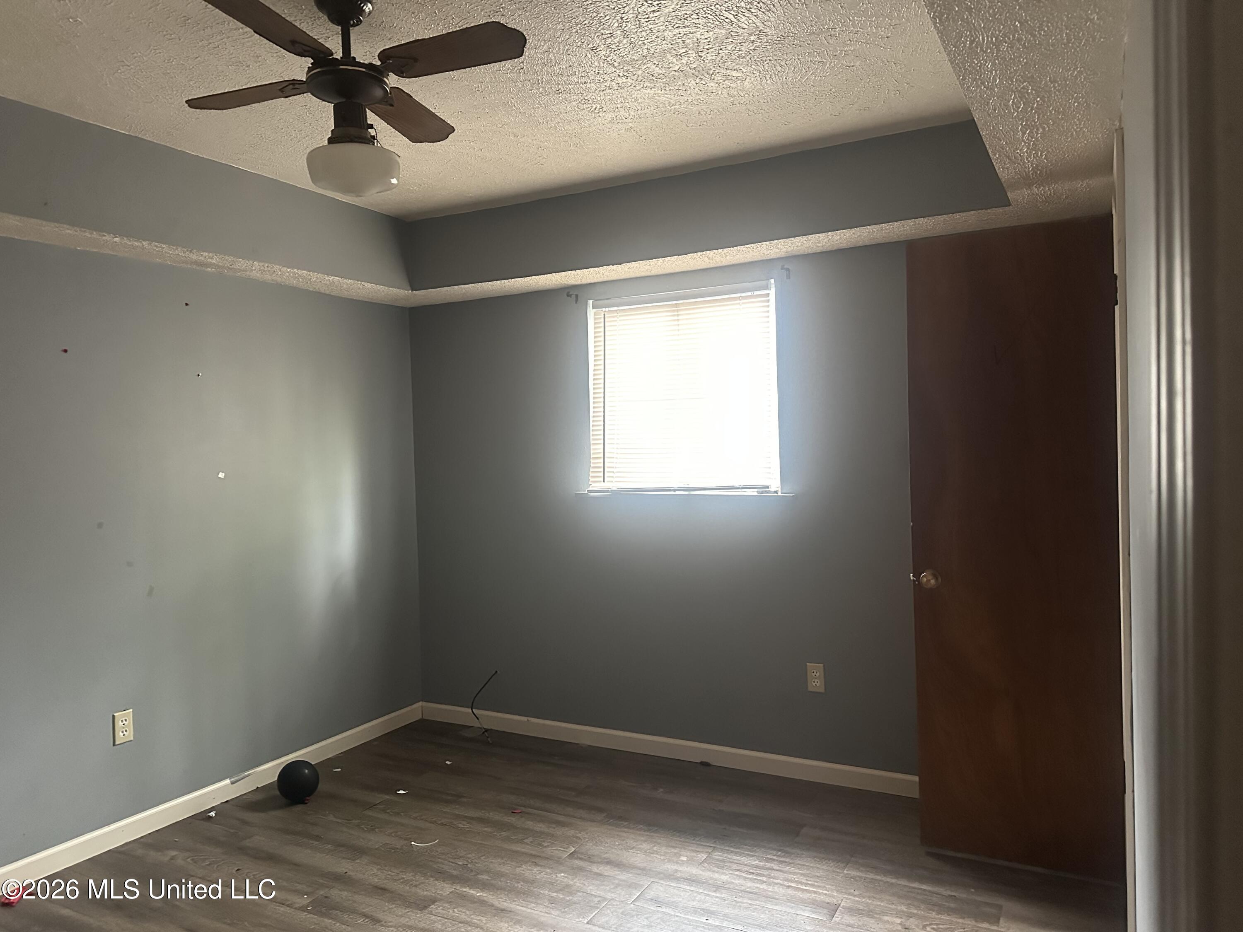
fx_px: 862
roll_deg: +1.3
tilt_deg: -0.9
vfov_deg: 56.8
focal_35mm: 24
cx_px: 622
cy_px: 466
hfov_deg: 71.6
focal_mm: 6.86
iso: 1000
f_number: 1.78
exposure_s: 1/57
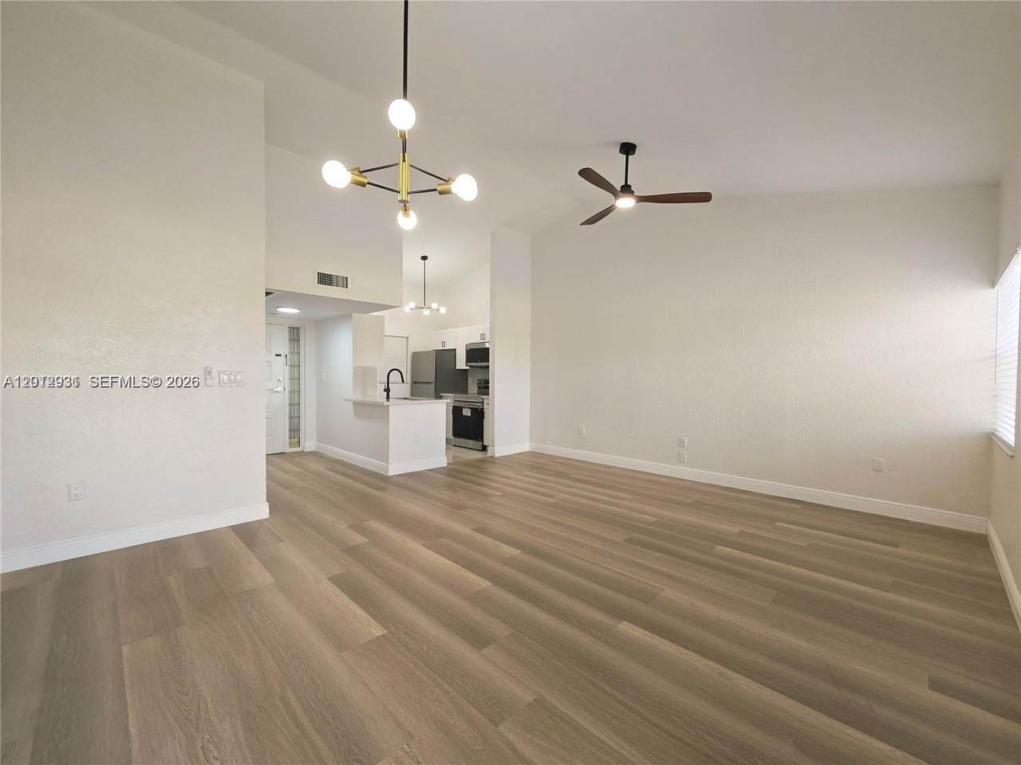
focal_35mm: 13
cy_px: 382
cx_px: 510
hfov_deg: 106.2
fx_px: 383
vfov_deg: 89.9
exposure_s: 1/60
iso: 125
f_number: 2.2
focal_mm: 2.2
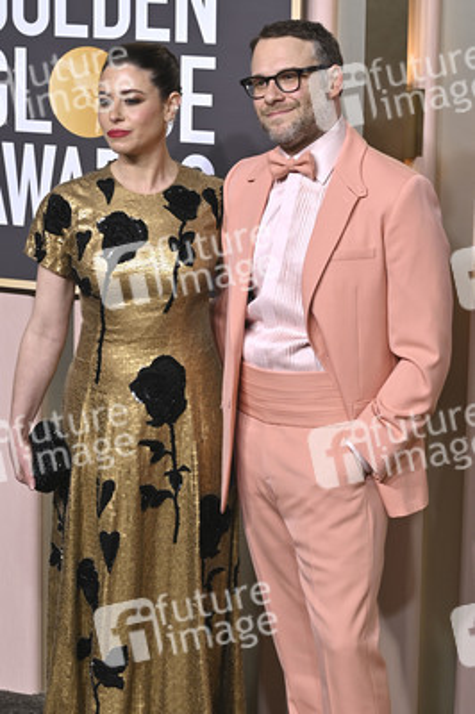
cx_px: 238
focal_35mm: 85
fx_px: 1685
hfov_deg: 16.0
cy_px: 357
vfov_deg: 23.9
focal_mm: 85
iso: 320
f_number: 8
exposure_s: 1/200
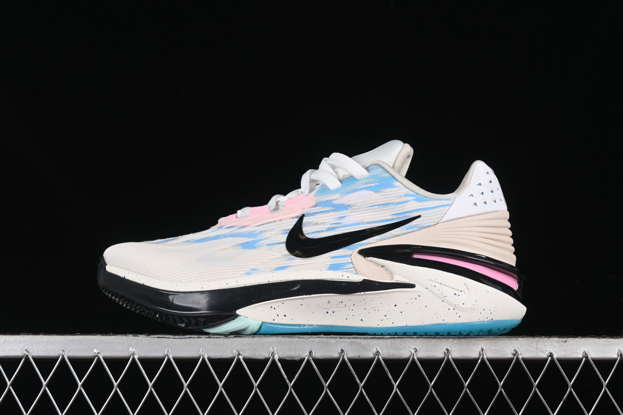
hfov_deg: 27.0
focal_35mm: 75
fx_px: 1298
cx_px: 312
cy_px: 208
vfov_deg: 18.2
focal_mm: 50
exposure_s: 1/80
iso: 160
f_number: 8
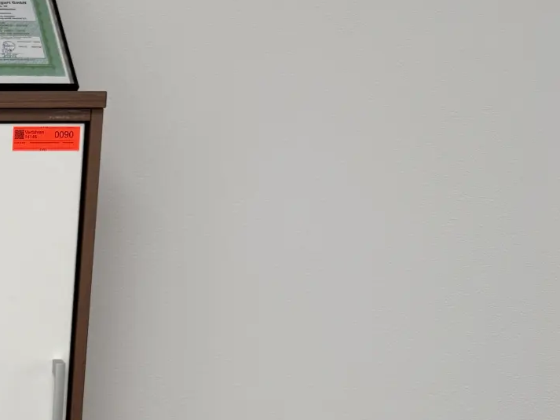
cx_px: -193
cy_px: 425
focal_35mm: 70
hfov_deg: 23.9
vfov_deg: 20.3
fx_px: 1133
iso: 64
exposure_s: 1/121
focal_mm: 5.96
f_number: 1.6
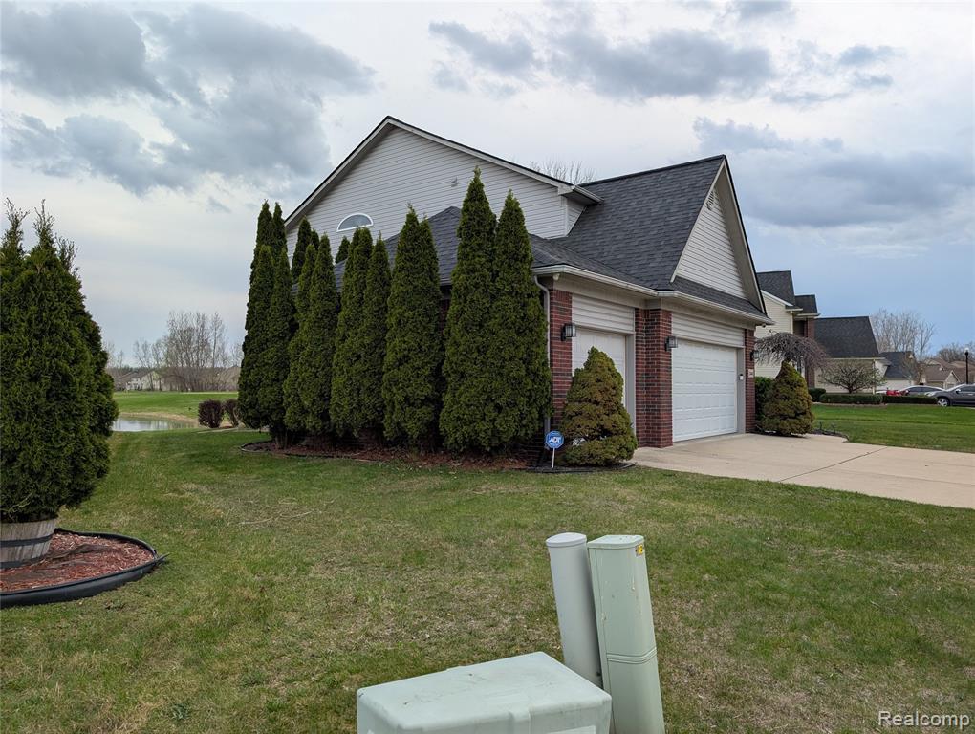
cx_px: 488
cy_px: 367
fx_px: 677
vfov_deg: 56.9
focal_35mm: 24
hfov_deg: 71.5
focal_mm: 6.9
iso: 20
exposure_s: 1/330
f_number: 1.68
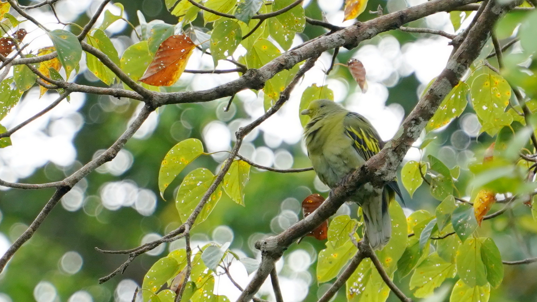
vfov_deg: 1.7
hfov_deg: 2.9
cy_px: 155
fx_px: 10466
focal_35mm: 735
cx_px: 310
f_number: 6.3
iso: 1000
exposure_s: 1/640
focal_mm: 600
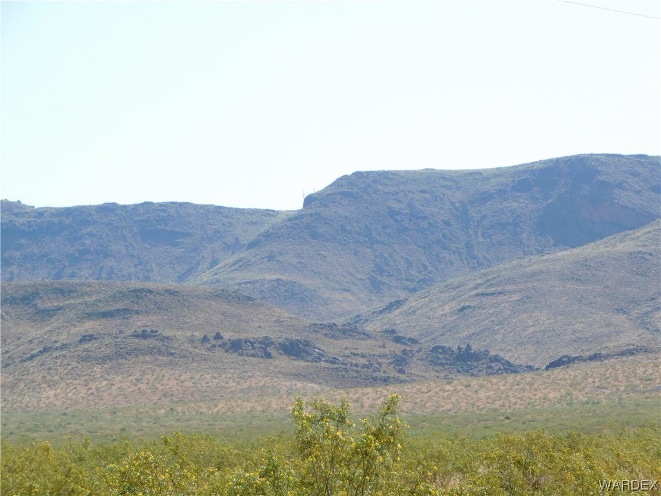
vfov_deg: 7.4
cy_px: 248
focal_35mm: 202
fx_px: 3857
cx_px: 330
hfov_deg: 9.8
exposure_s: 1/400
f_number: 5.4
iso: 125
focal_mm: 35.9
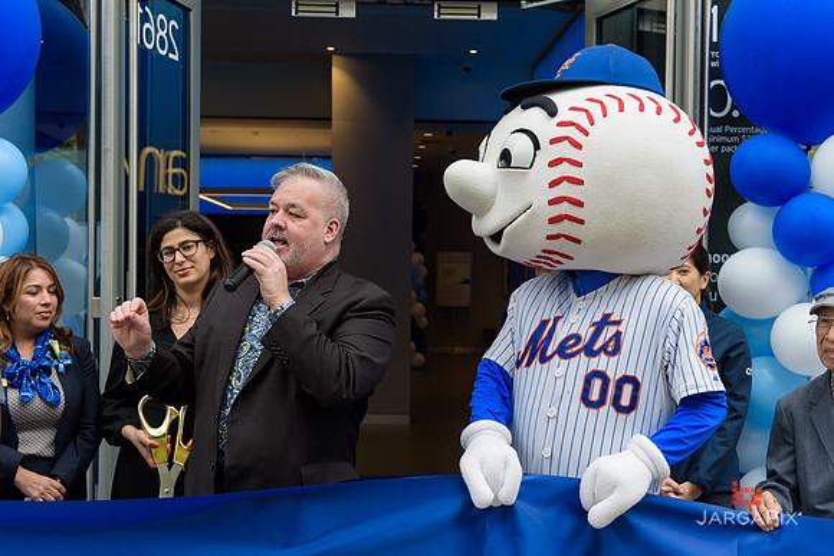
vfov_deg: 24.6
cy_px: 278
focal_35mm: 55
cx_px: 417
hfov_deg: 36.2
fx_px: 1274
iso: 200
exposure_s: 1/250
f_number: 5
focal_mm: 55
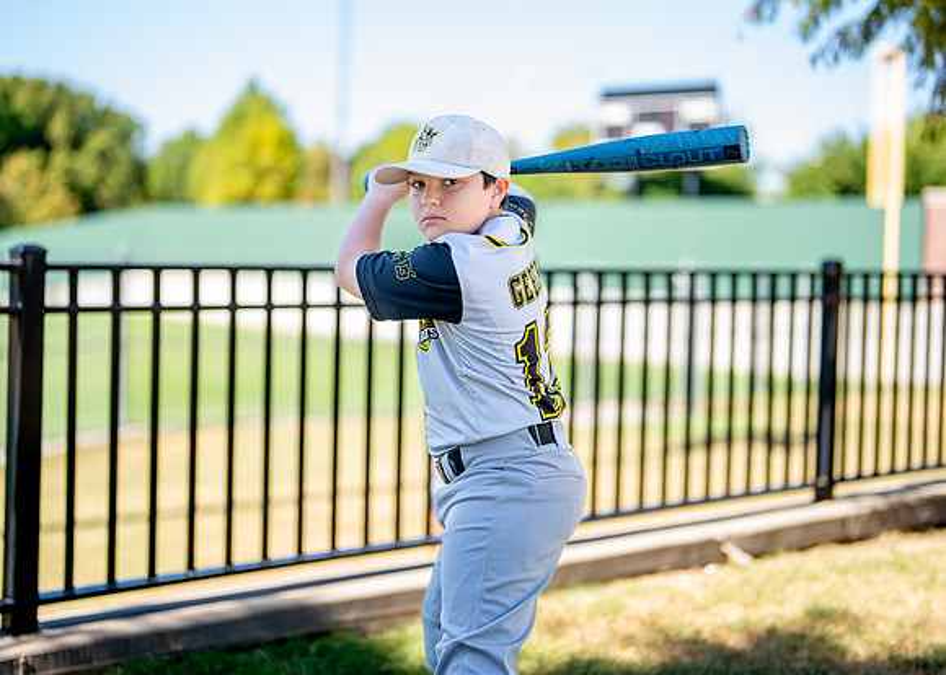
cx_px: 471
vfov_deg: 23.3
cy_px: 285
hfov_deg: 32.3
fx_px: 1635
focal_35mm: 61
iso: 100
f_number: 1.2
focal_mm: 50
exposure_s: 1/1600
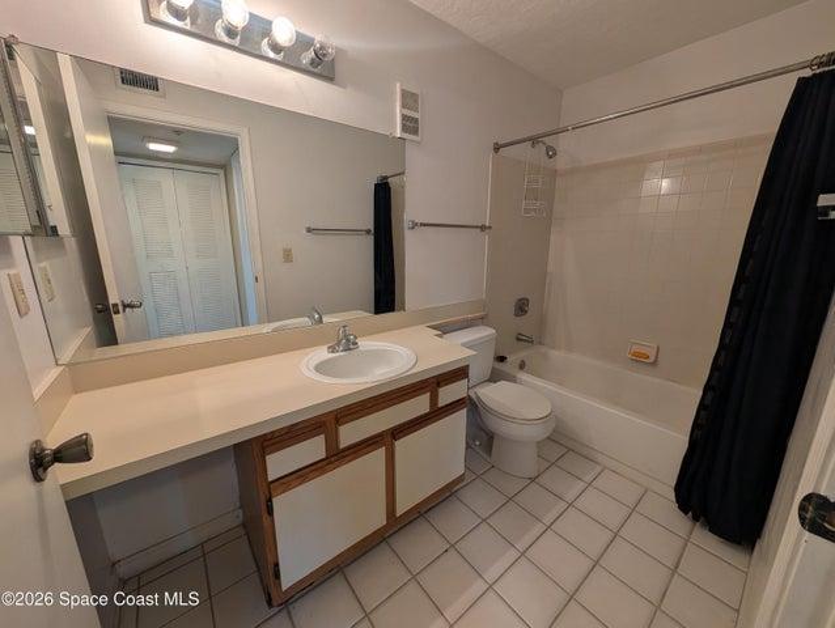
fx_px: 290
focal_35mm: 12
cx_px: 418
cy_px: 314
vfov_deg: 94.6
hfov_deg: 110.5
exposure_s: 1/40
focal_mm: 2.02
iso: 69
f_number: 1.7
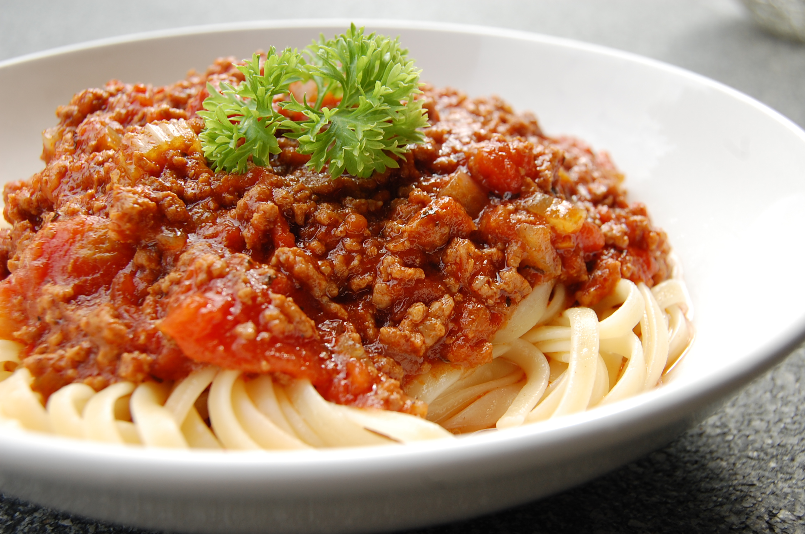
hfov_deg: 42.4
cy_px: 267
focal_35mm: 46
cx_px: 402
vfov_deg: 28.8
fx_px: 1038
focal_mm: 31
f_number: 8
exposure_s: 1/100
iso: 200
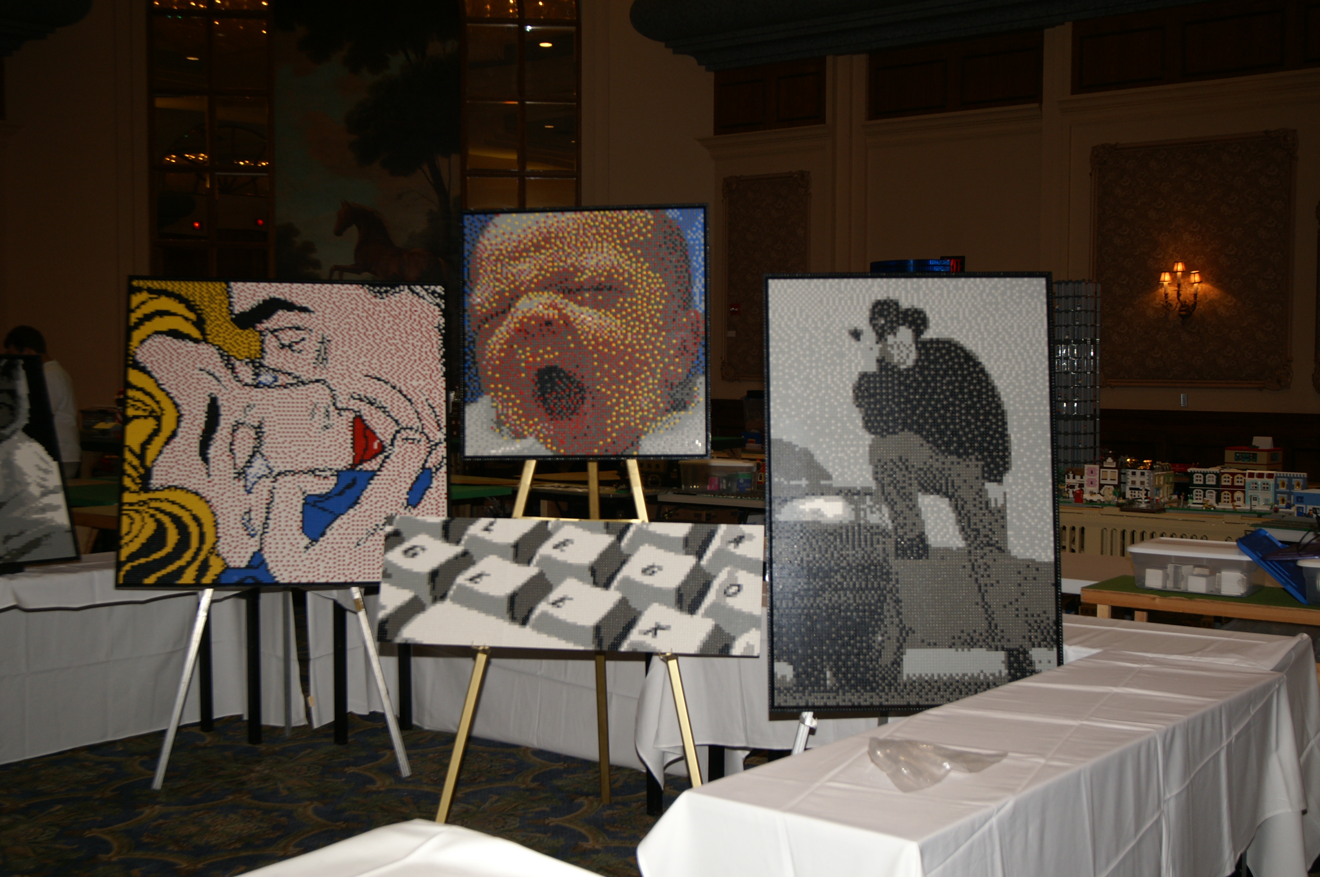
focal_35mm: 45
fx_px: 1649
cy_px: 438
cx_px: 660
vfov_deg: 29.8
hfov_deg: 43.6
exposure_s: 1/60
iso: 200
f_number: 4.5
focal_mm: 30
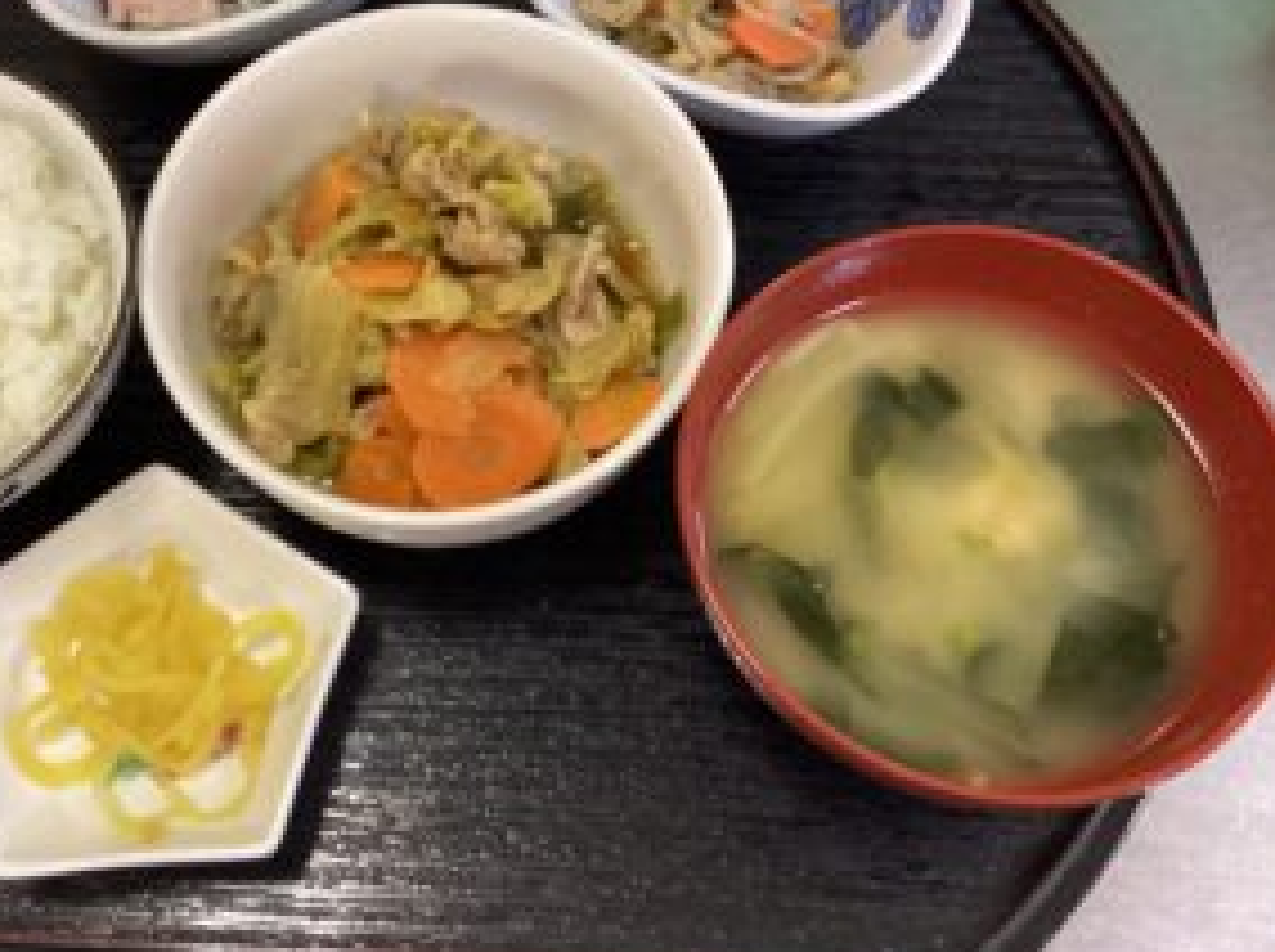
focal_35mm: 41
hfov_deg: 45.3
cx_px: 456
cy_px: 353
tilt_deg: -66.5
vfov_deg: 34.8
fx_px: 1508
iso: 250
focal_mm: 3.3
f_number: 2.4
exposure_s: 1/50
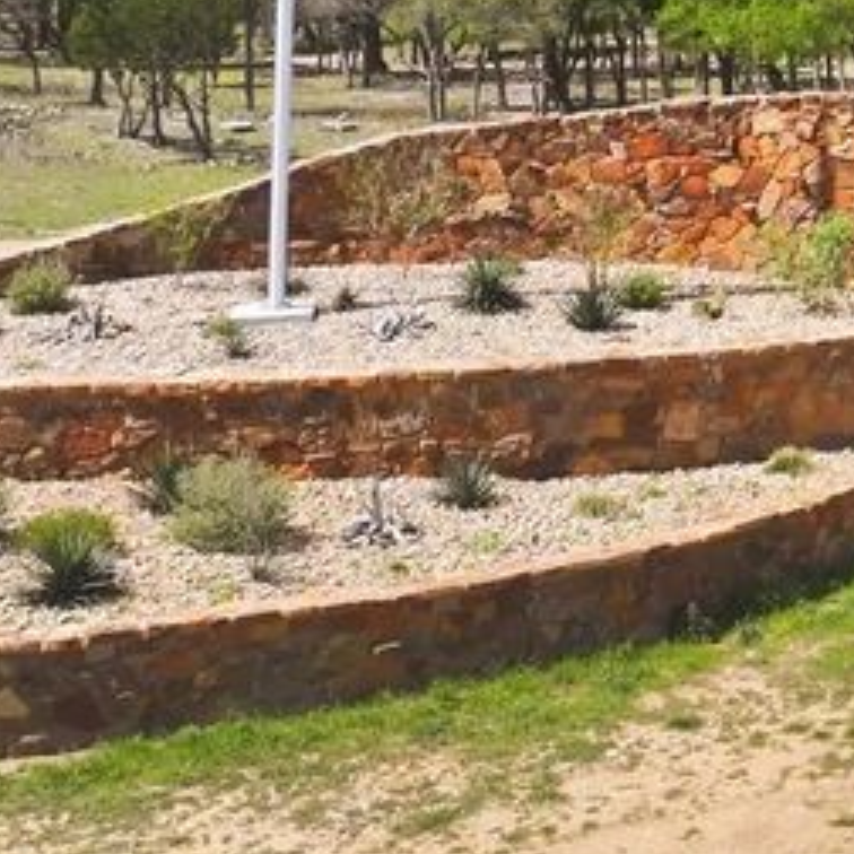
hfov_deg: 17.0
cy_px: -188
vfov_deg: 19.0
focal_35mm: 86
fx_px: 2400
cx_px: 1494
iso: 110
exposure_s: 1/2000
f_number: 2.8
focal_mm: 12.3
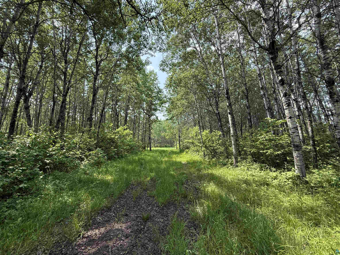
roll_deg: +0.1
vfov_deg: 85.7
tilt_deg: +7.8
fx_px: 138
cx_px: 170
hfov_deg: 102.1
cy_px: 128
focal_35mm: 14
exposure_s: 1/549
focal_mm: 2.22
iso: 64
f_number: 2.2
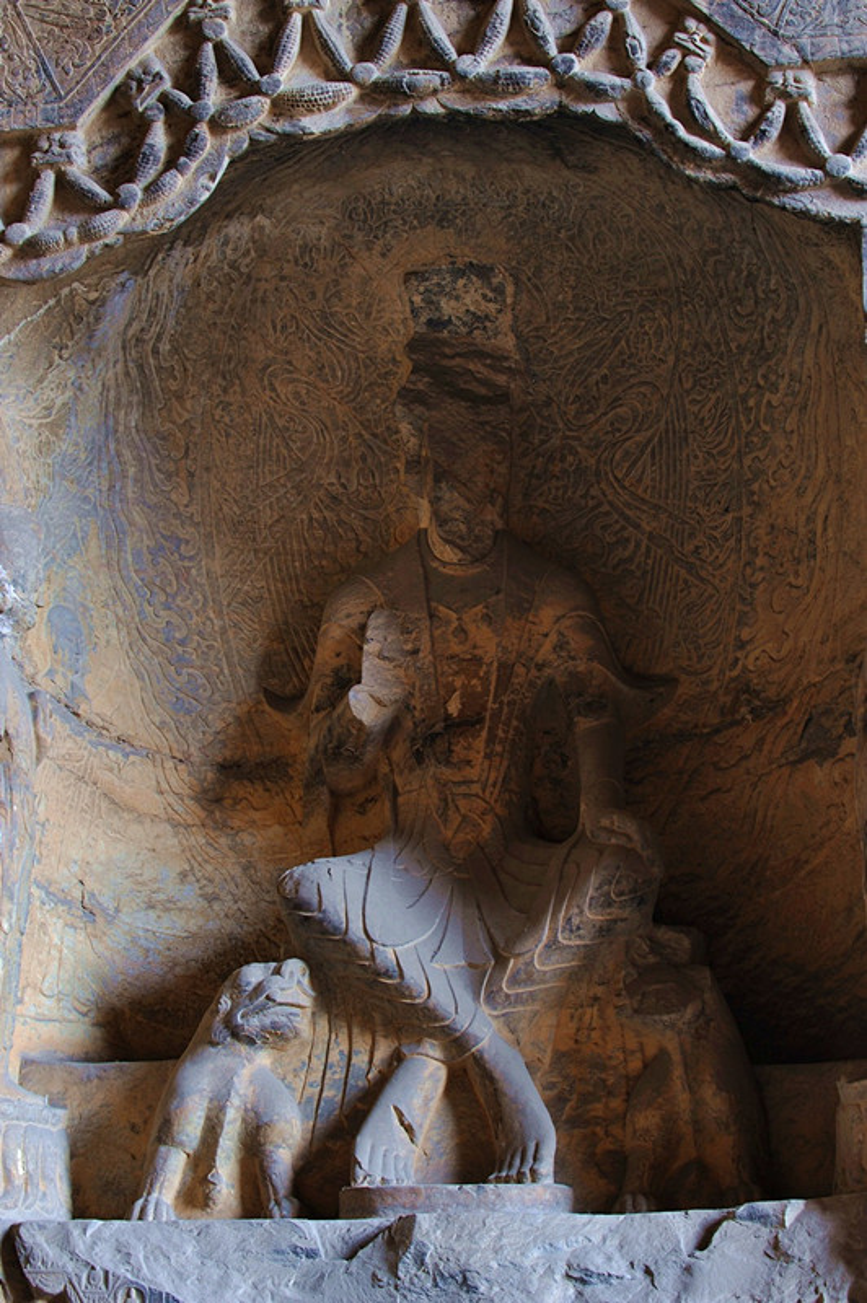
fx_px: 2895
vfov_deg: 25.4
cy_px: 652
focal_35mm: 80
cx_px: 434
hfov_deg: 17.0
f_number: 11
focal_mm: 80
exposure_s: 1/2
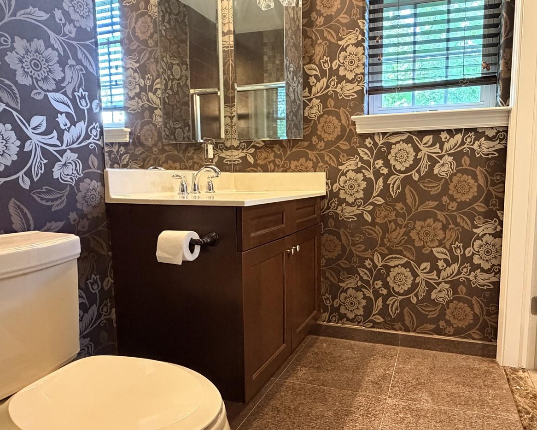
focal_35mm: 24
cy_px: 219
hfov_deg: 69.5
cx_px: 326
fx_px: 381
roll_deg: +0.2
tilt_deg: -5.5
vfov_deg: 58.8
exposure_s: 1/60
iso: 800
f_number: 2.2
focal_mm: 2.22
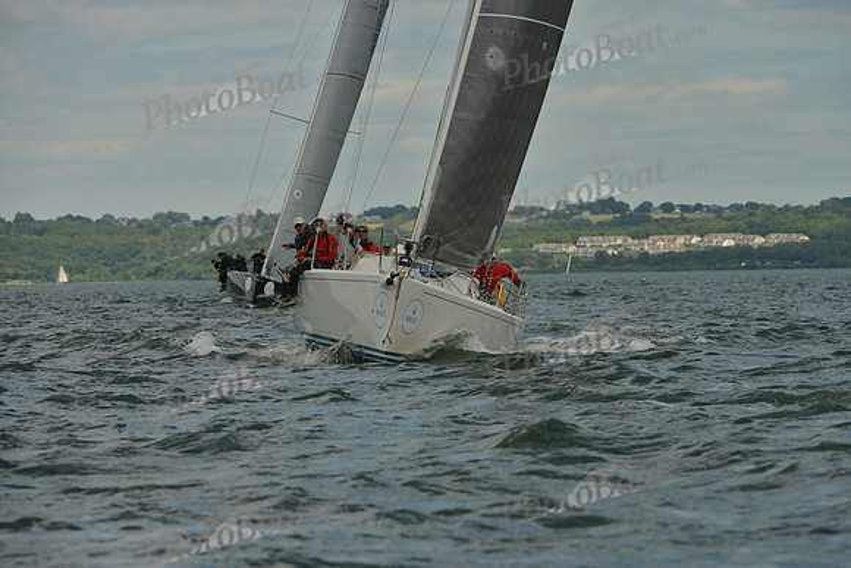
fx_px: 6857
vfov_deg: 4.7
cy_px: 284
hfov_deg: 7.1
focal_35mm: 290
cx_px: 426
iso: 200
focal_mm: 290
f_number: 9
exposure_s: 1/800
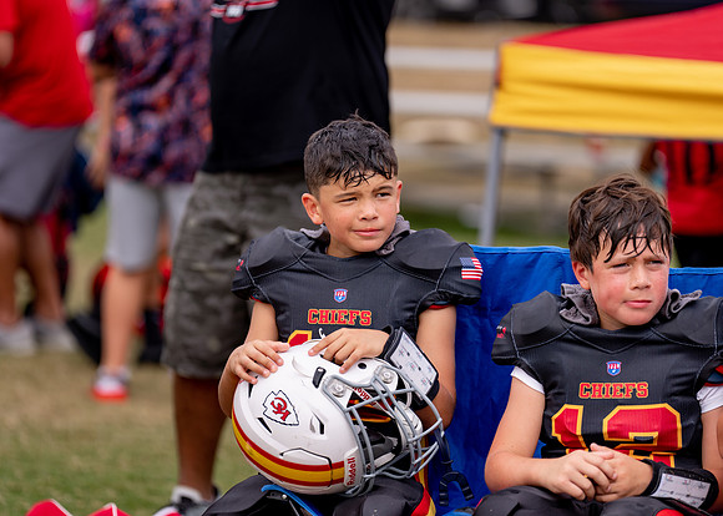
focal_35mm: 213
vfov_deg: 6.7
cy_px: 258
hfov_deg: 9.4
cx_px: 362
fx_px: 4378
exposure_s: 1/1600
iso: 100
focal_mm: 200
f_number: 2.8
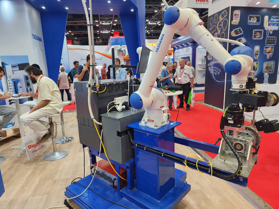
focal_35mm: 23
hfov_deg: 73.9
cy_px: 104
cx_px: 140
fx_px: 185
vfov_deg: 58.9
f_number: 1.8
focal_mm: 6.4
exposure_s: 1/100
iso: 125
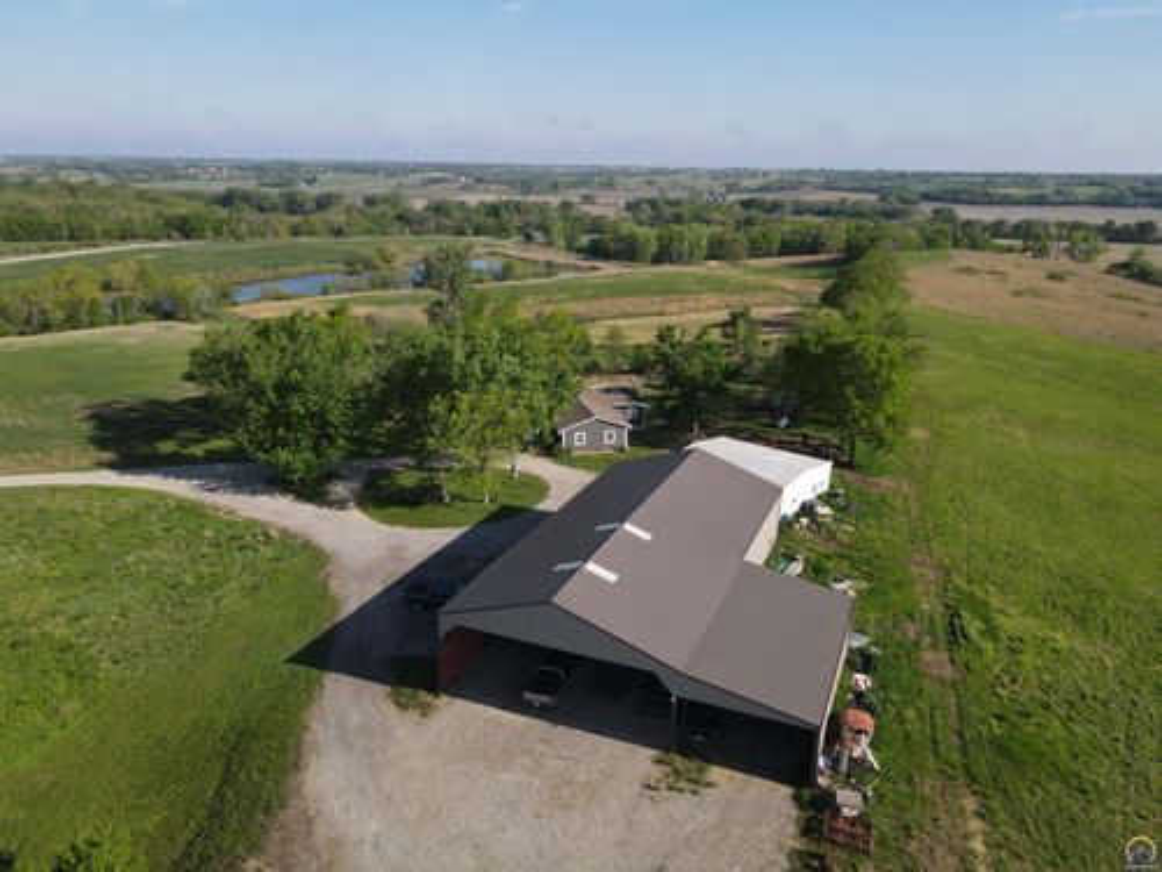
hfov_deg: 71.6
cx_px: 581
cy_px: 436
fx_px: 806
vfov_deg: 56.8
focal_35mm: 24
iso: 100
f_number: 2.8
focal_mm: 4.5
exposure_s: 1/640
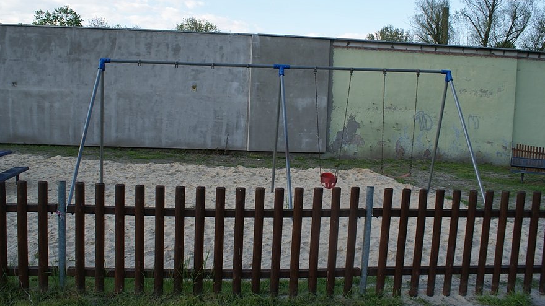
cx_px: 267
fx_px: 419
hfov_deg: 66.1
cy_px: 125
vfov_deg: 40.0
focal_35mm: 29
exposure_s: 1/160
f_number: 5.6
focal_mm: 18
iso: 100
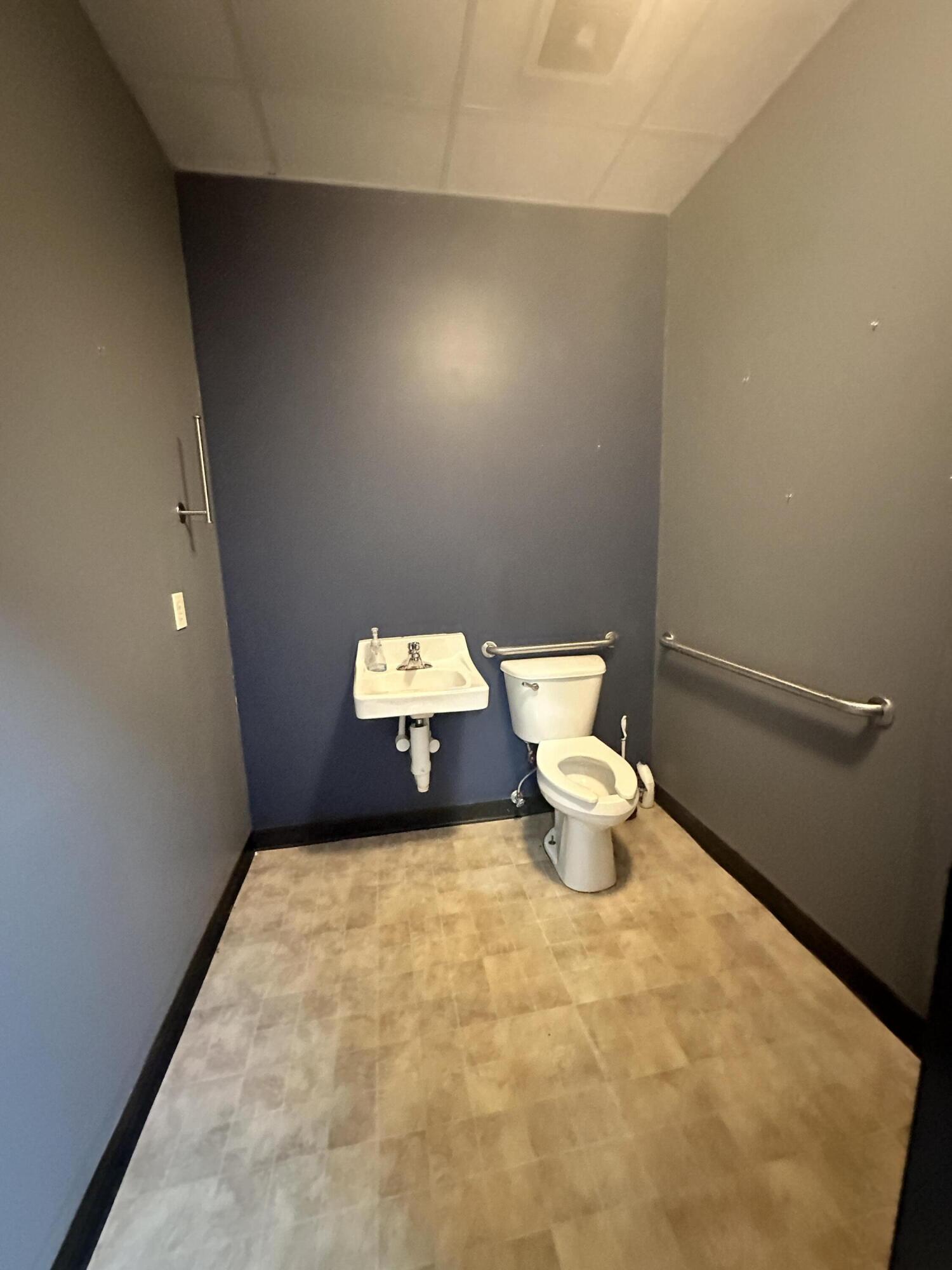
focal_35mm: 14
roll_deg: +1.1
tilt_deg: -9.2
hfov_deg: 85.7
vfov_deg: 102.1
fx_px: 513
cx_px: 476
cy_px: 635
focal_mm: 2.22
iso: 1250
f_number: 2.2
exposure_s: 1/40
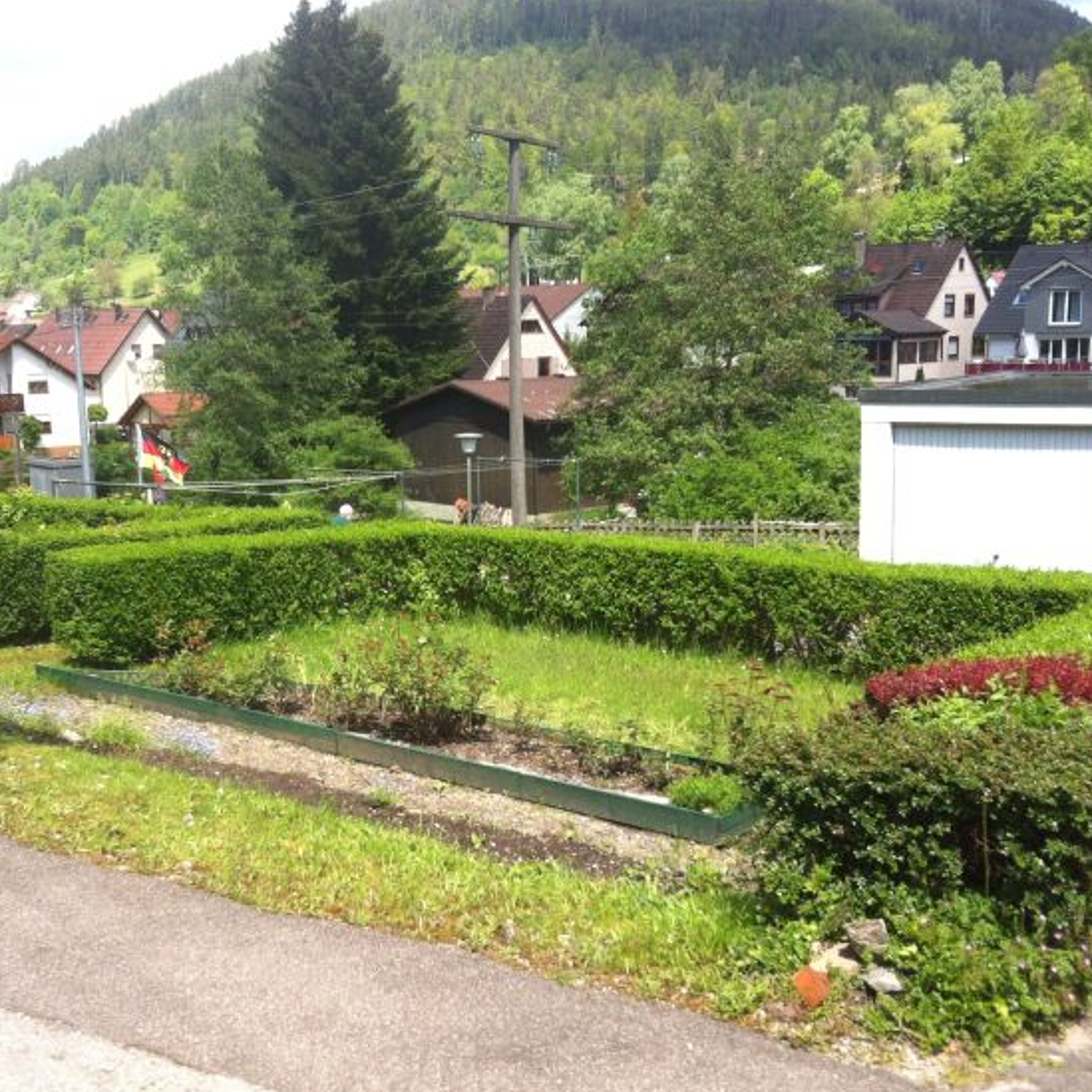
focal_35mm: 45
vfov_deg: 37.5
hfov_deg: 37.3
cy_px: 571
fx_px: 1606
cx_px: 416
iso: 80
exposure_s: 1/520
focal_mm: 3.85
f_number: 2.8
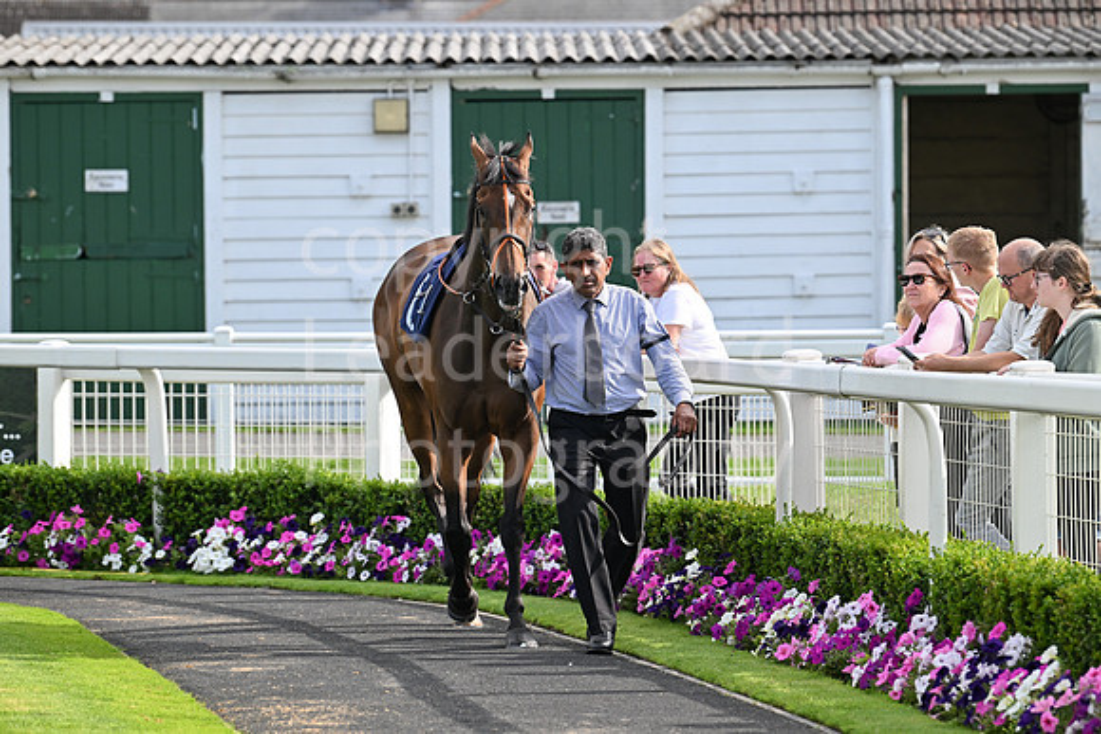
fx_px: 6118
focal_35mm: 200
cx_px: 550
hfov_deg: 10.3
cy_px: 367
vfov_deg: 6.9
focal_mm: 200
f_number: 5
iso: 500
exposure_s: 1/1600
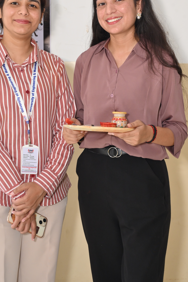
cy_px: 116
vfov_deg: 28.0
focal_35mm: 72
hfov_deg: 18.9
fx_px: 565
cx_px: 72
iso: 1250
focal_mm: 56
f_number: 7.1
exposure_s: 1/160
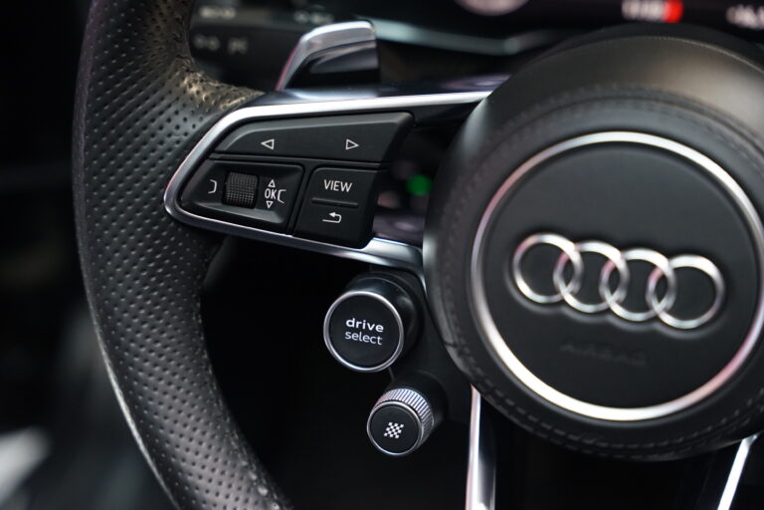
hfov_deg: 38.1
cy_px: 255
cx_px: 382
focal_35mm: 52
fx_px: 1106
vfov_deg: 25.9
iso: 2000
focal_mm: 52.1
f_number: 3.2
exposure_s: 1/80
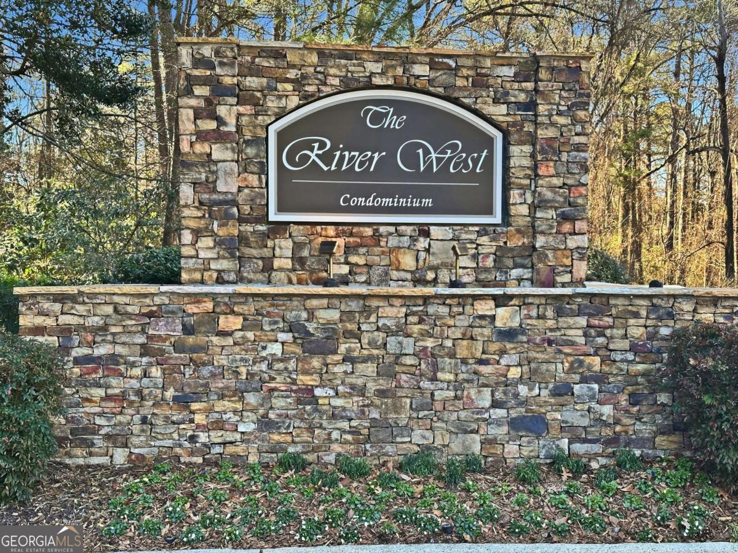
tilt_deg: -0.5
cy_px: 276
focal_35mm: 48
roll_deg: +0.0
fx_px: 1023
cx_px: 369
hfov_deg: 39.7
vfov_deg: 30.3
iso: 64
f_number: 1.8
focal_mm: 6.9
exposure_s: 1/237
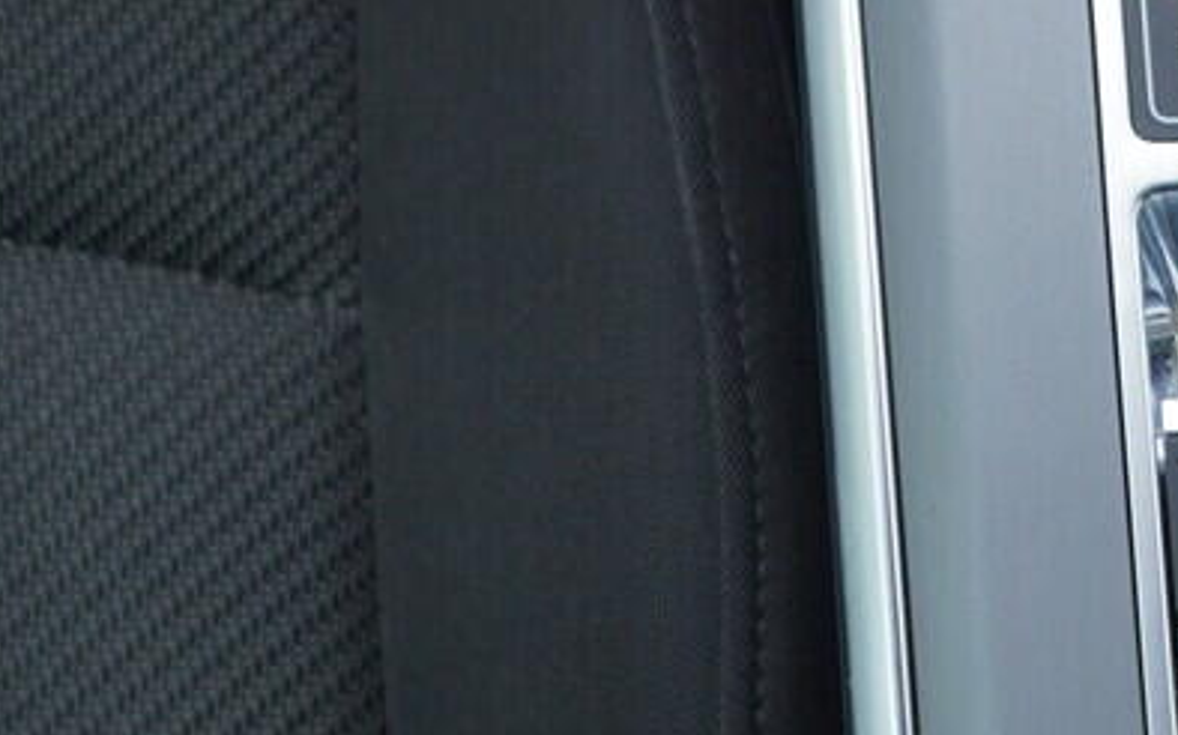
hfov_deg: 14.7
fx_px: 4301
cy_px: 21
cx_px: 1653
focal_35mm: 134
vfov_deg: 9.7
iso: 125
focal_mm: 24
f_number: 3.2
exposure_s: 1/40
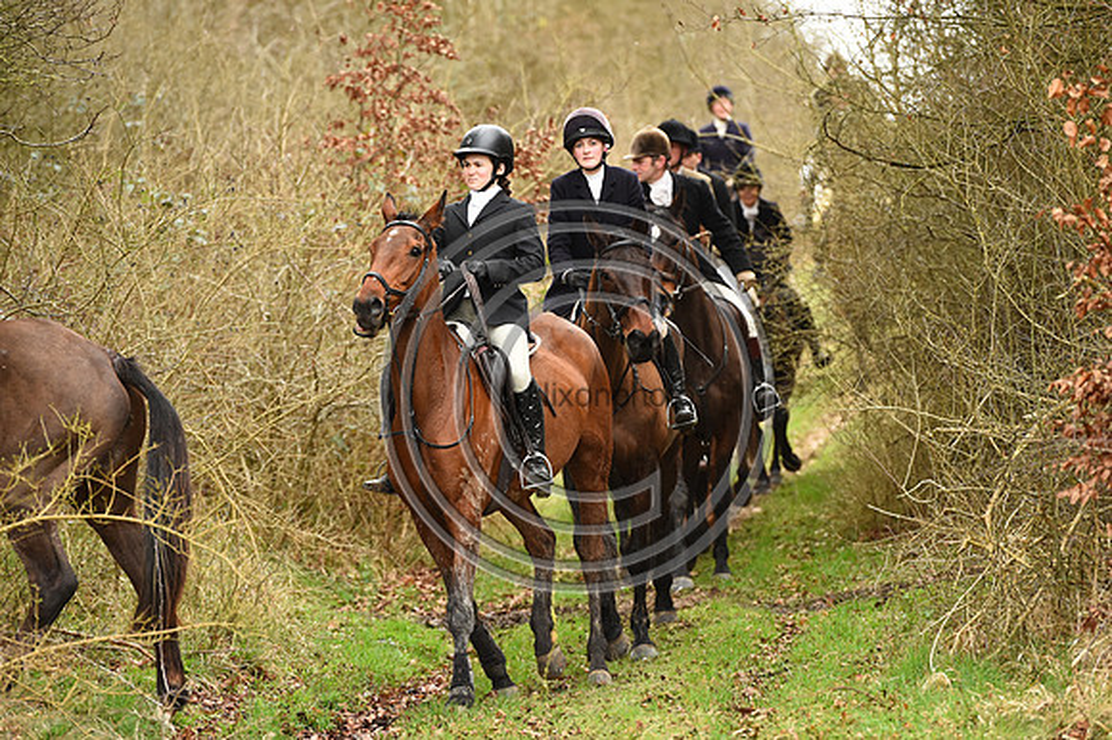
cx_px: 556
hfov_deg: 10.3
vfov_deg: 6.9
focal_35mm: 200
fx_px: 6174
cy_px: 370
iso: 1600
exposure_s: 1/1250
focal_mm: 200
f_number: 4.5
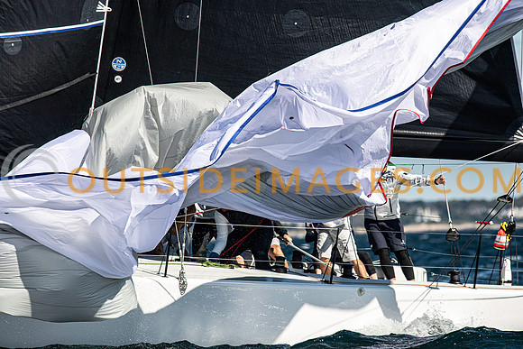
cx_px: 262
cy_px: 174
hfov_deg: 4.6
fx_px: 6539
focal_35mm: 450
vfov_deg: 3.1
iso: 320
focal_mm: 300
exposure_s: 1/2500
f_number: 5
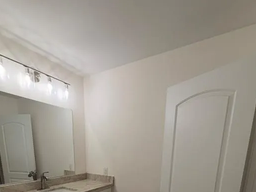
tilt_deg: -11.7
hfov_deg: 79.0
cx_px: 127
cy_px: 183
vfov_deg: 53.0
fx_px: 155
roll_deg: -1.5
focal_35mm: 21
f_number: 2.2
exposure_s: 1/120
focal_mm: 2.22
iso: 25
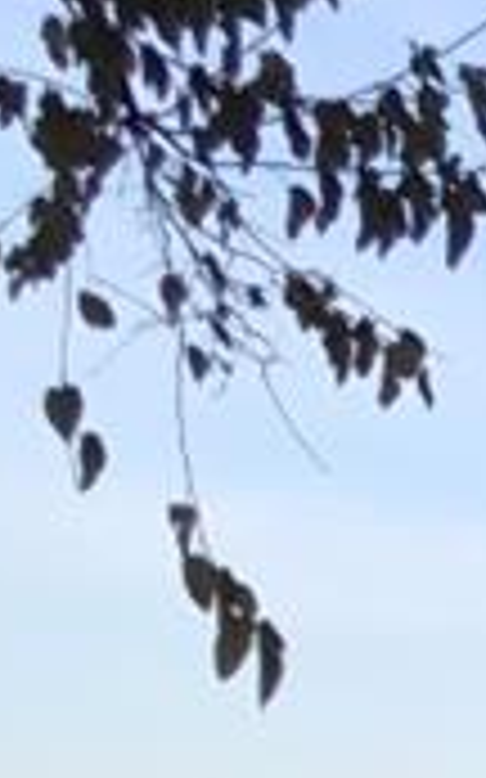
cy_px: 1794
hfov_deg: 4.2
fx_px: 5663
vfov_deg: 7.4
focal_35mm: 267
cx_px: 2524
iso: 32
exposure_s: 1/120
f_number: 2.2
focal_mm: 4.15
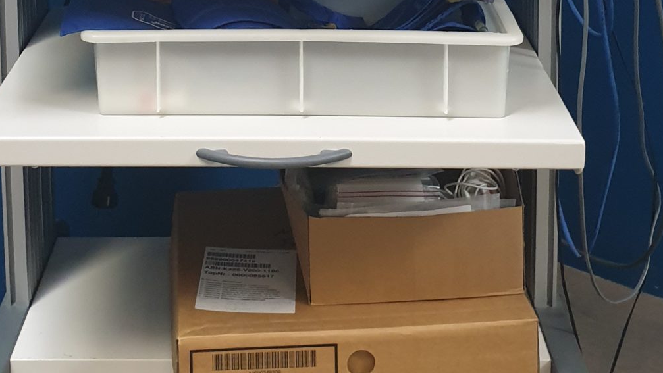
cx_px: 280
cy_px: -185
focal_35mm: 72
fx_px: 1266
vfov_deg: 15.5
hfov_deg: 29.3
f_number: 2.4
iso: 250
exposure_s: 1/50
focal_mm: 4.3
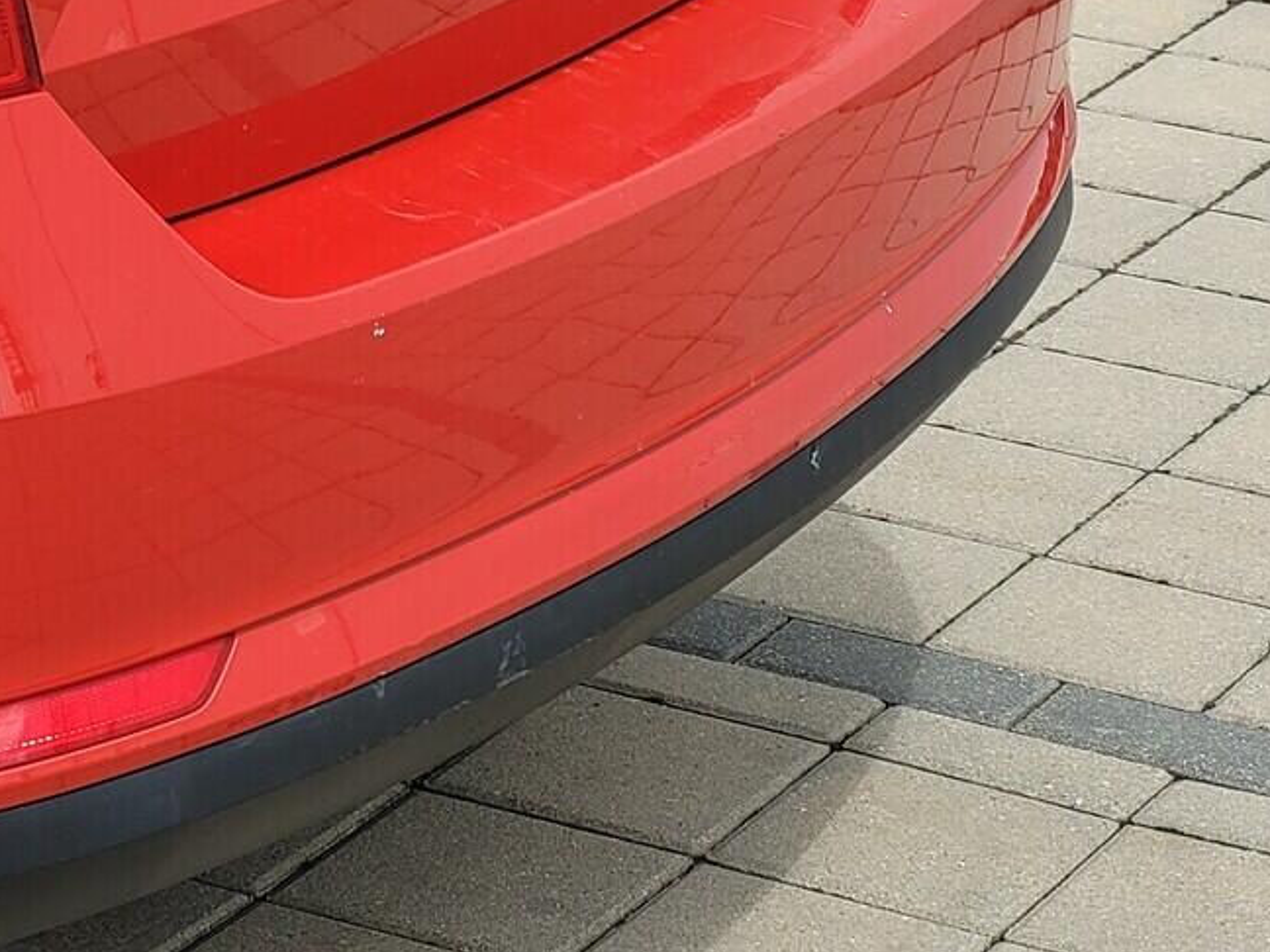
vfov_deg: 8.7
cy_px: -27
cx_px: 24
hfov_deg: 11.6
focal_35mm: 169
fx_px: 6200
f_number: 2.4
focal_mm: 7.12
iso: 25
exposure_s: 1/493
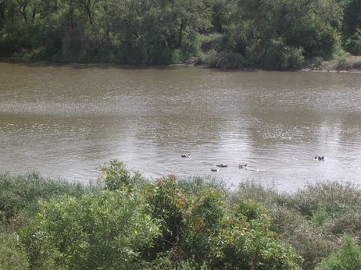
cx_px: 234
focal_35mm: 158
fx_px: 1647
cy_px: 176
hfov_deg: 12.5
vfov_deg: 9.4
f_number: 9
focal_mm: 17.4
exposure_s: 1/125
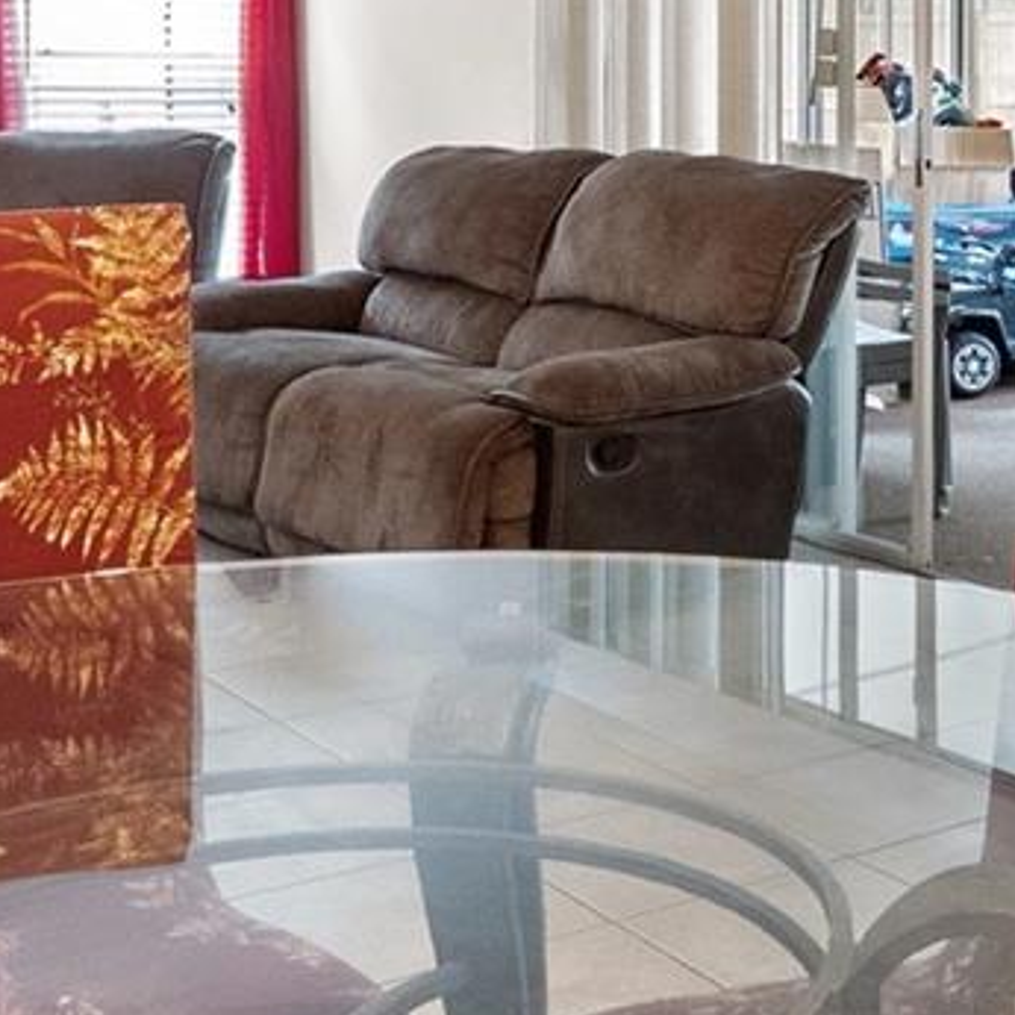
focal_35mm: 63
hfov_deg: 25.9
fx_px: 2090
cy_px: 315
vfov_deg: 27.1
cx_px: 1021
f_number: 9
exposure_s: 1/20
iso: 12800
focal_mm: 16
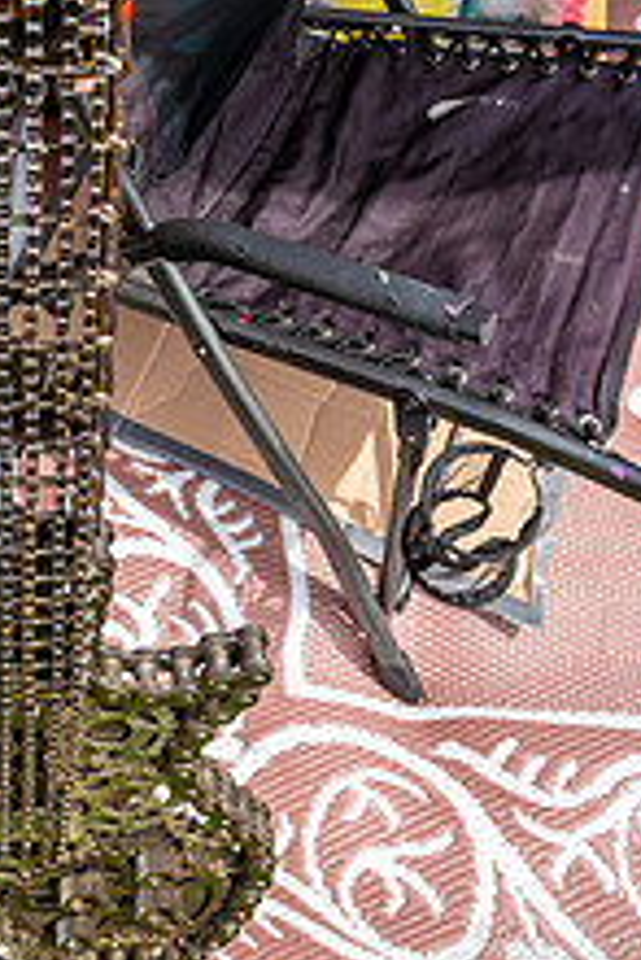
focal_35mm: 49
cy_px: 26
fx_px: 1307
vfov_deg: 36.7
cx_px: 31
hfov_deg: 26.4
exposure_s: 1/200
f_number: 5.6
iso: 100
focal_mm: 24
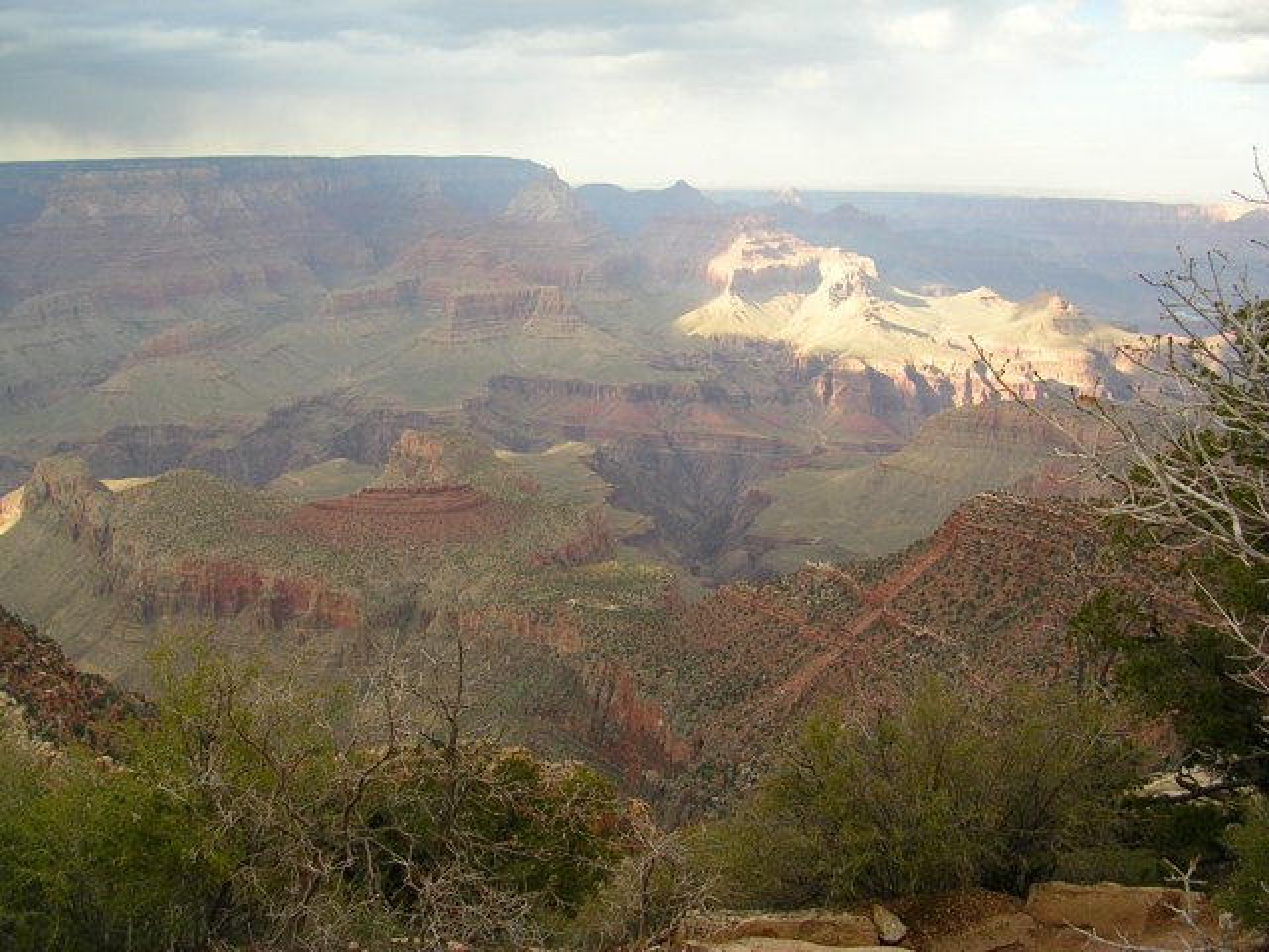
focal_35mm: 38
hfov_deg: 49.0
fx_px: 1393
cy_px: 476
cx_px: 634
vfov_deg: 37.7
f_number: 2.8
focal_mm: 5.8
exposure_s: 1/280
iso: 50
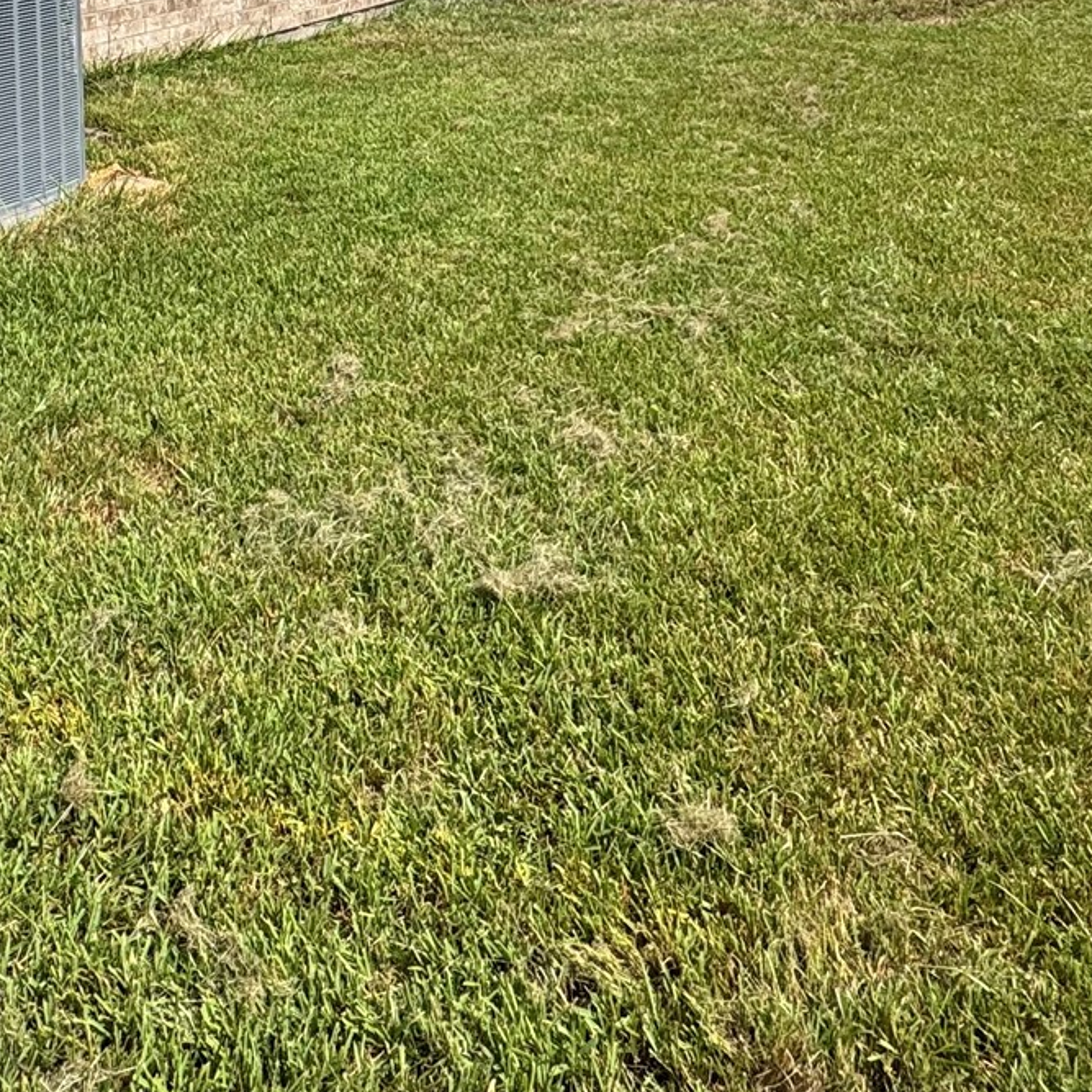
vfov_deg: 38.4
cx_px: 380
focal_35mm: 38
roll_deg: -0.1
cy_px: -26
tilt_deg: -8.1
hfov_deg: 43.3
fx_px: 1356
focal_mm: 2.22
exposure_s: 1/2874
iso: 50
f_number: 2.2
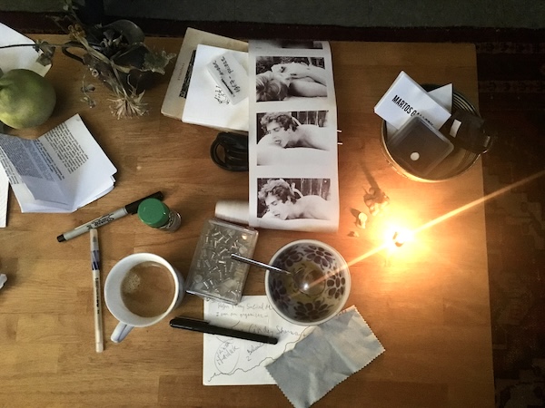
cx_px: 272
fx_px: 457
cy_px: 204
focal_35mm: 29
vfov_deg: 48.2
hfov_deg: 61.7
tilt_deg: -79.5
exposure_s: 1/15
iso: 320
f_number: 2.2
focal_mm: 4.15
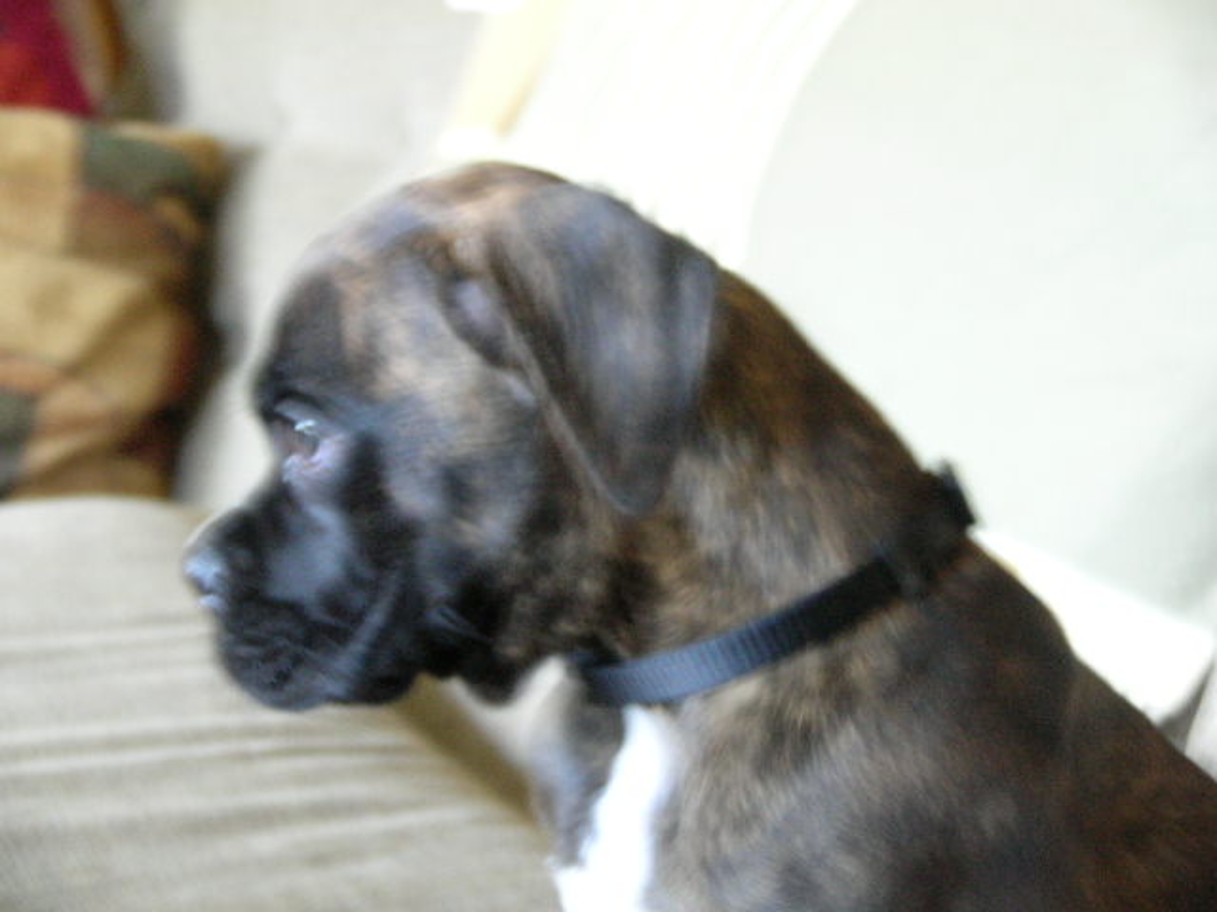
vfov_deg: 15.4
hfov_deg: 20.4
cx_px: 608
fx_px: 3375
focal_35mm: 96
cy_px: 456
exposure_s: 1/3.7
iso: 206
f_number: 3.5
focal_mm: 15.9
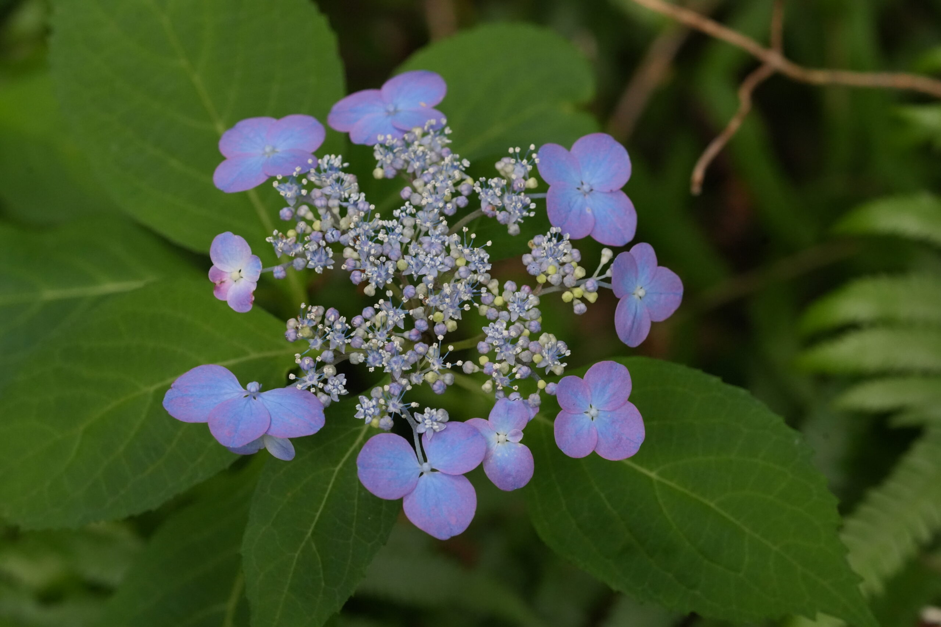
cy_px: 314
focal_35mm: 100
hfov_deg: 20.4
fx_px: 2614
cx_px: 470
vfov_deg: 13.7
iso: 5000
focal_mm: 100
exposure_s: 1/500
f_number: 8
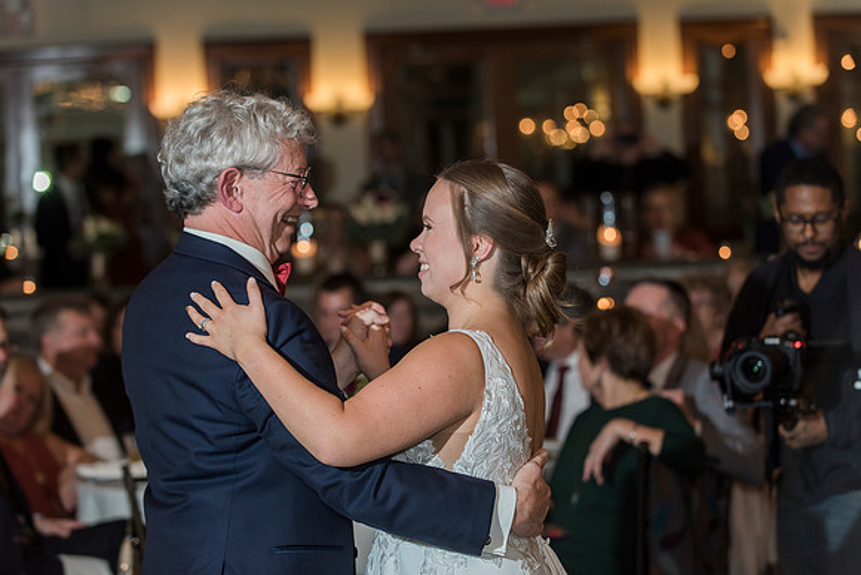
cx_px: 447
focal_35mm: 106
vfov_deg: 12.9
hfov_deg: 19.3
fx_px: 2535
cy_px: 276
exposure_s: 1/125
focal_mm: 102
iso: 640
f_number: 4
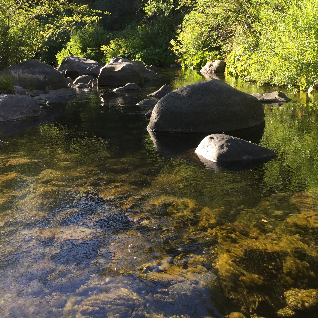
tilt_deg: -6.0
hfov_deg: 47.2
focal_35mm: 35
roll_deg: +2.8
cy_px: 110
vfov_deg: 46.6
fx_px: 364
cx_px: 157
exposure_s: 1/280
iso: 32
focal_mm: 4.15
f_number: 2.2
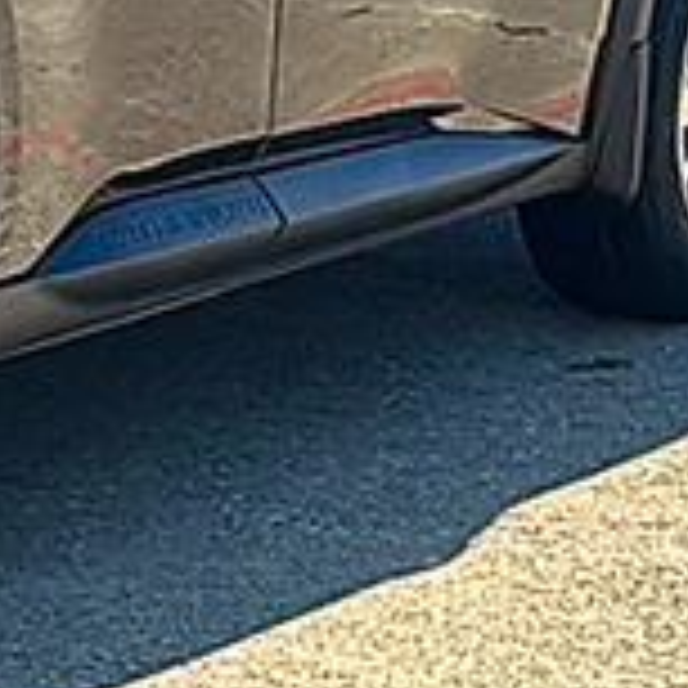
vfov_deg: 11.2
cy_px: -88
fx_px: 3463
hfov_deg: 10.7
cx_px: -531
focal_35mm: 154
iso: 80
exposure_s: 1/3077
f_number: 1.78
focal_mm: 6.86
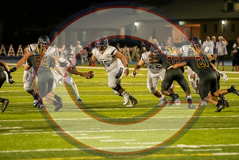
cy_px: 80
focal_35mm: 300
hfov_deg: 6.9
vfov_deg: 4.6
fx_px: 1992
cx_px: 120
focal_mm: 200
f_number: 2.8
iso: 10000
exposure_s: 1/1250
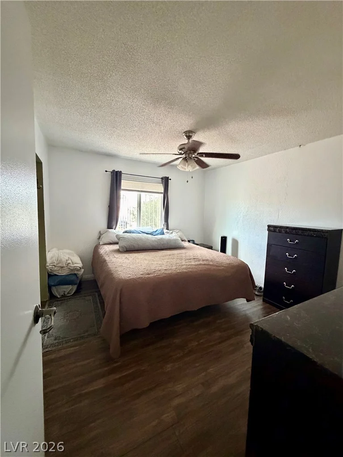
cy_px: 228
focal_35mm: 14
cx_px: 172
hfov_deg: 85.7
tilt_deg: -4.2
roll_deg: -1.9
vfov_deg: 102.1
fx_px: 185
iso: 1000
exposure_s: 1/60
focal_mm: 2.22
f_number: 2.2
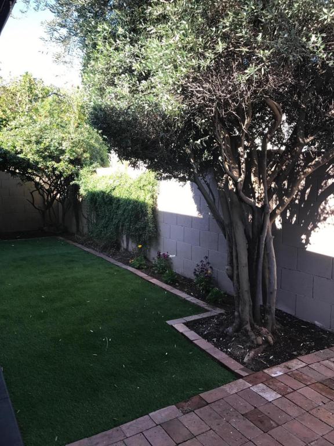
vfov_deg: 63.4
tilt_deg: -6.4
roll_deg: +0.9
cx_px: 167
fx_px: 360
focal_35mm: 28
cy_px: 223
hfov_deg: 49.7
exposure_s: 1/231
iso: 20
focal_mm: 3.99
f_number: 1.8
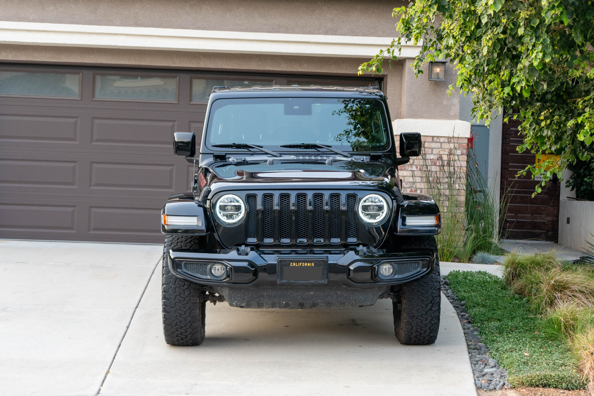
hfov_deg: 28.8
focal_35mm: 70
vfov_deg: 19.5
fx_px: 1155
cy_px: 198
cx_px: 297
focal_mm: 70
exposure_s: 1/160
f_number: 5.6
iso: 1600
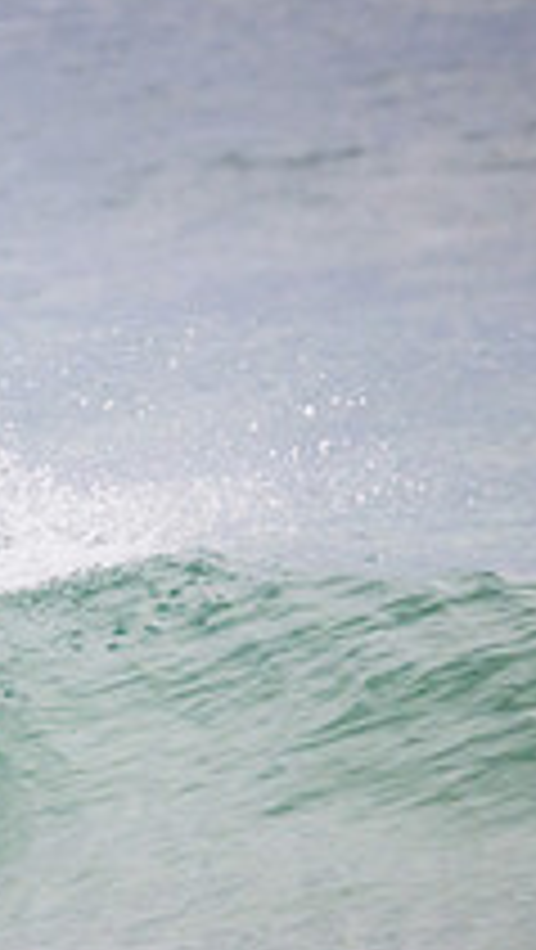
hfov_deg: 0.5
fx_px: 58023
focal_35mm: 2301
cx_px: -563
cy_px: 633
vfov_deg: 0.9
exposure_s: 1/1250
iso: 2200
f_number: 11
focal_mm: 800
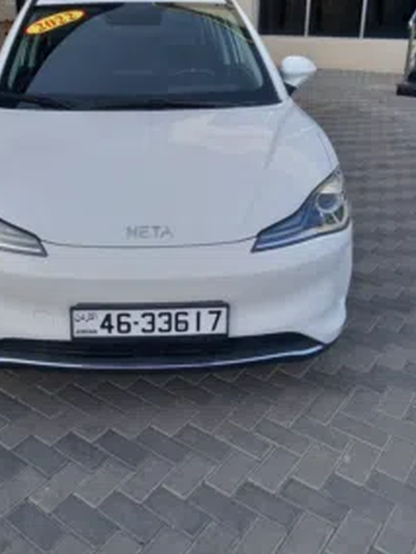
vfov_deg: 48.4
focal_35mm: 38
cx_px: 125
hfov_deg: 37.1
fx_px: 609
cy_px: 201
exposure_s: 1/170
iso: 20
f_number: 1.8
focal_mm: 4
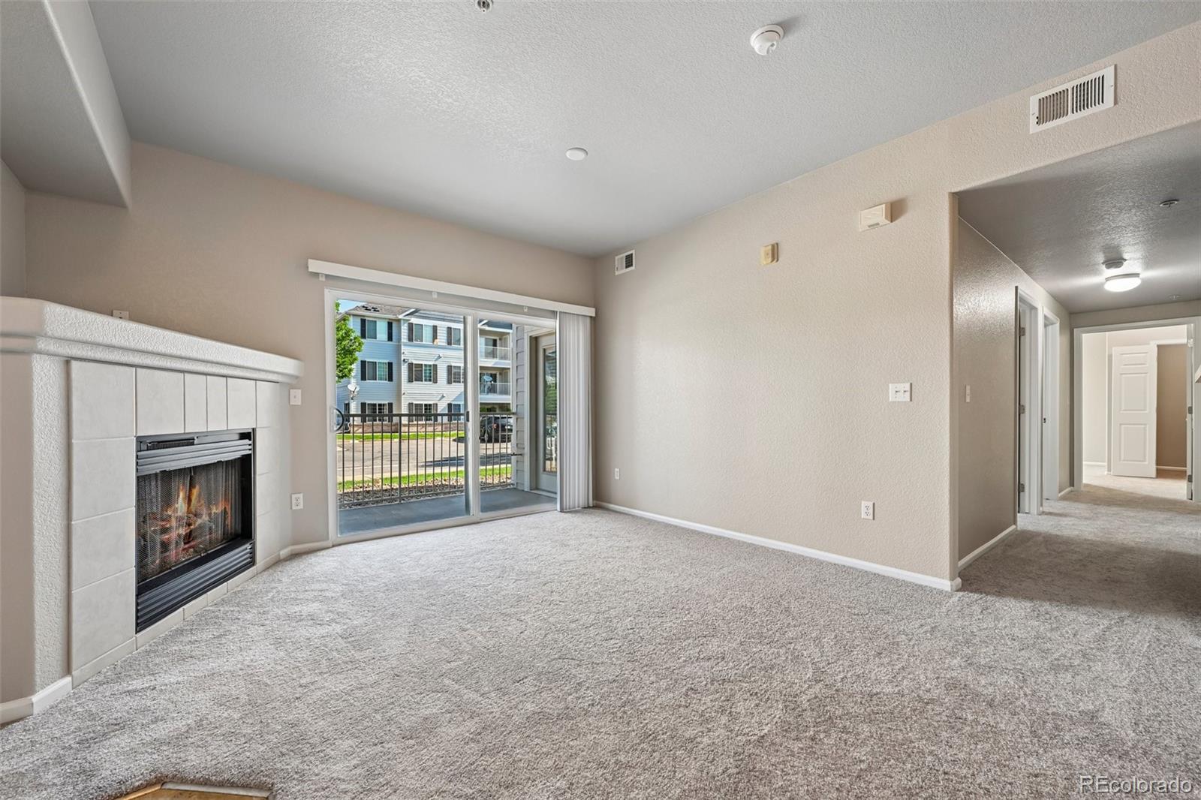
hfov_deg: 104.3
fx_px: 467
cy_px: 400
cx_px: 600
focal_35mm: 14
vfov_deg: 81.2
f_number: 10
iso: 250
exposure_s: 1/15
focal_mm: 14
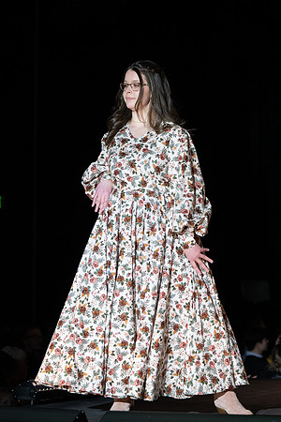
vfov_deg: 13.8
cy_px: 206
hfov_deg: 9.2
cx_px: 136
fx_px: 1742
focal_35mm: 149
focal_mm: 85
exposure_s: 1/640
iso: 800
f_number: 3.5
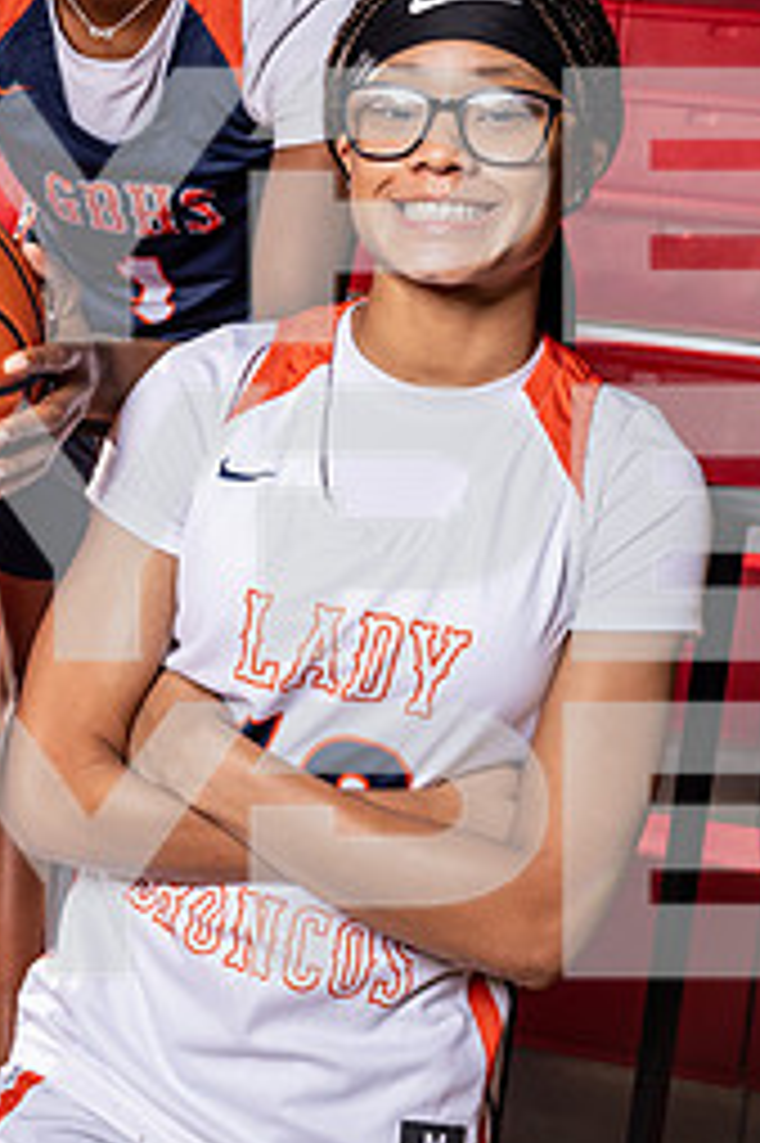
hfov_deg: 19.1
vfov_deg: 28.5
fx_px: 2251
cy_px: 526
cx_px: 207
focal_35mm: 71
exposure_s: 1/250
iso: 320
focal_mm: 40
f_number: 7.1
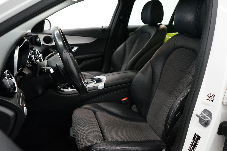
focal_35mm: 28
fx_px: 177
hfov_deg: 65.5
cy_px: 76
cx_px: 114
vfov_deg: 46.4
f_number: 3.5
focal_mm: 28
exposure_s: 1/160
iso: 3200
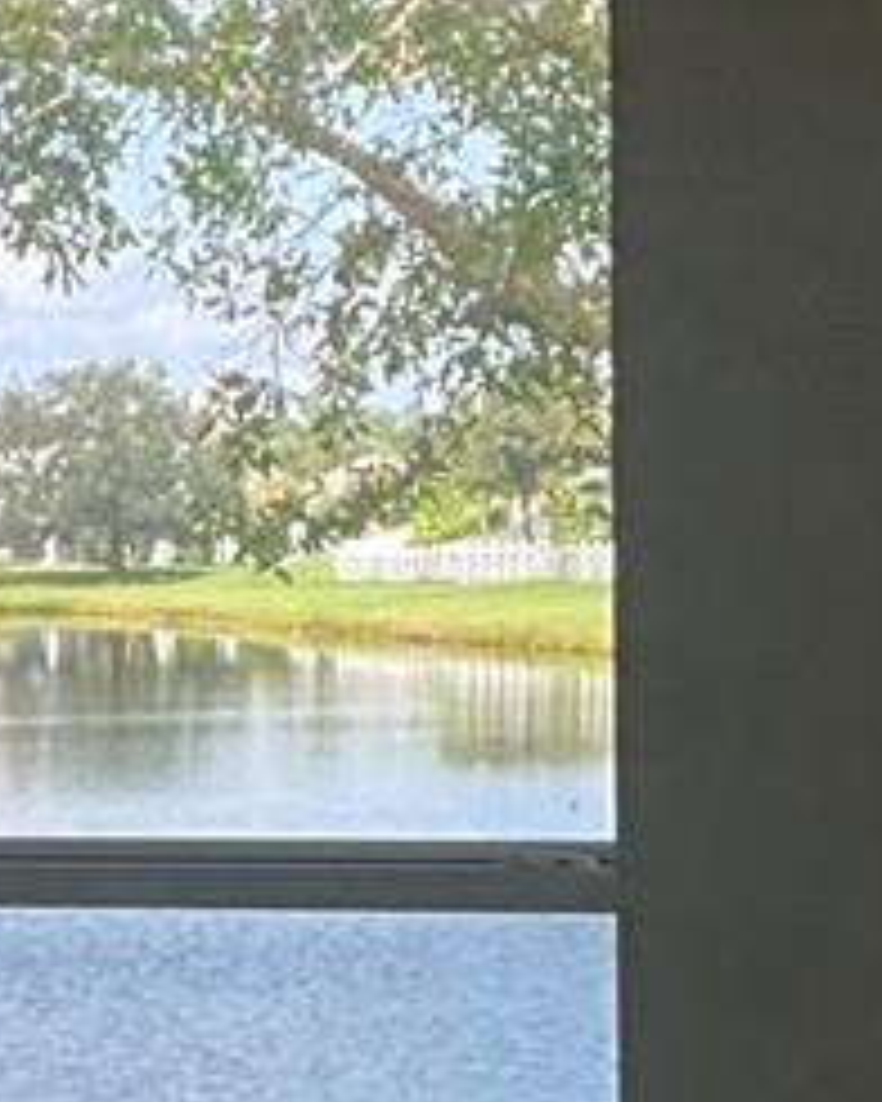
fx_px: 6037
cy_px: 1075
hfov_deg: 8.1
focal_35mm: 185
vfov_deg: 10.4
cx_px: -576
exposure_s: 1/233
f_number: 1.8
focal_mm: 3
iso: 20
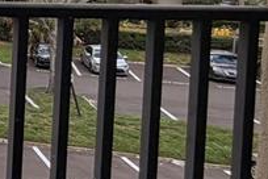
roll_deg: -0.3
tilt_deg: -2.0
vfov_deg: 17.9
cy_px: -22
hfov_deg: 15.5
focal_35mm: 73
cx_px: -365
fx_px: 543
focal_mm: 2.22
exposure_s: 1/809
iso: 20
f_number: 2.2
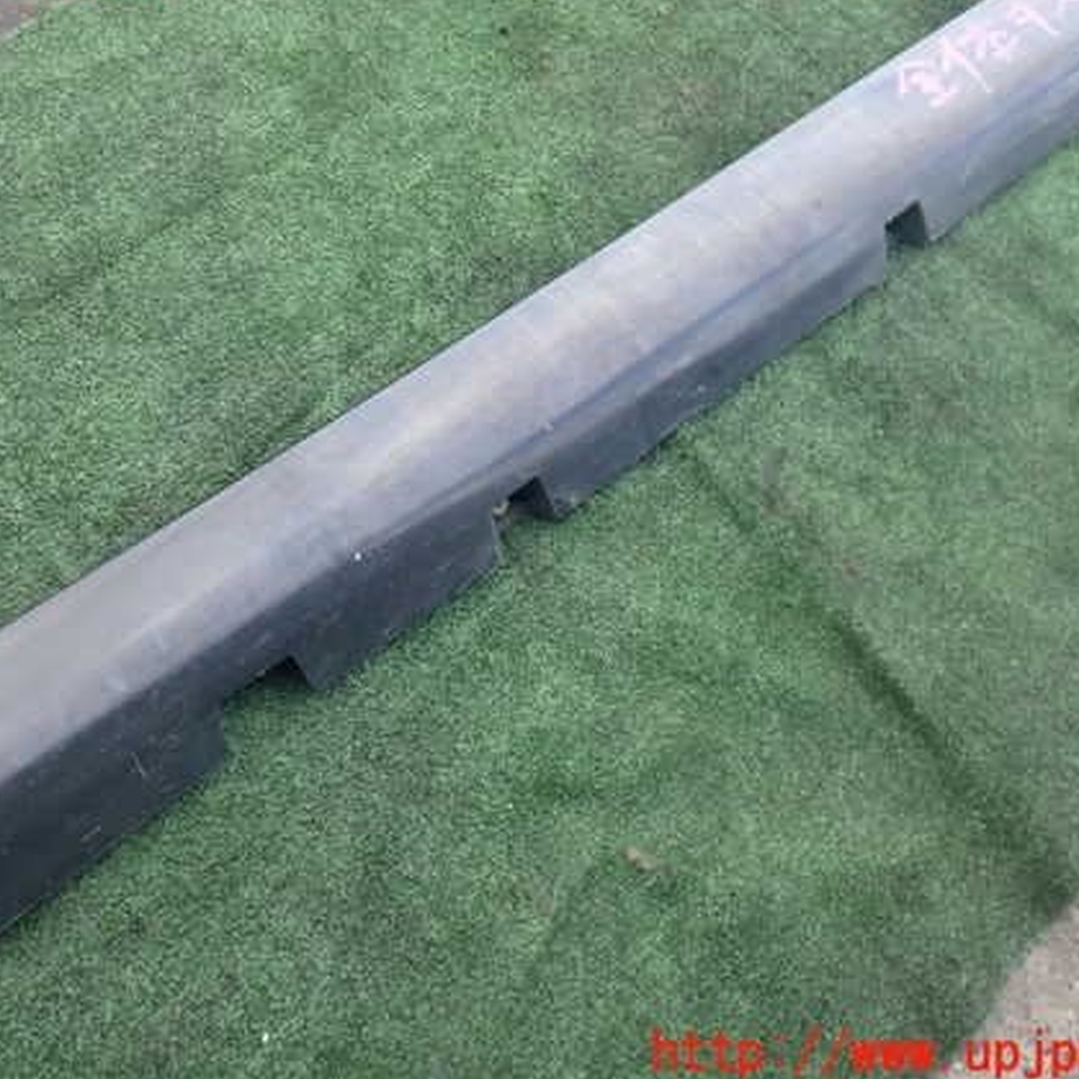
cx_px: 461
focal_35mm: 38
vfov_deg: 43.8
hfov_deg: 43.7
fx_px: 1340
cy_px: 507
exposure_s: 1/160
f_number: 2.3
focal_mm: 5.4
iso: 100
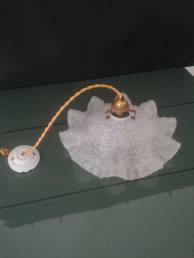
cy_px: 129
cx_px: 97
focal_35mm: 27
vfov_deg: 65.3
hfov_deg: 51.4
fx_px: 202
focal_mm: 4.75
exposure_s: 1/25
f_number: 1.8
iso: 400
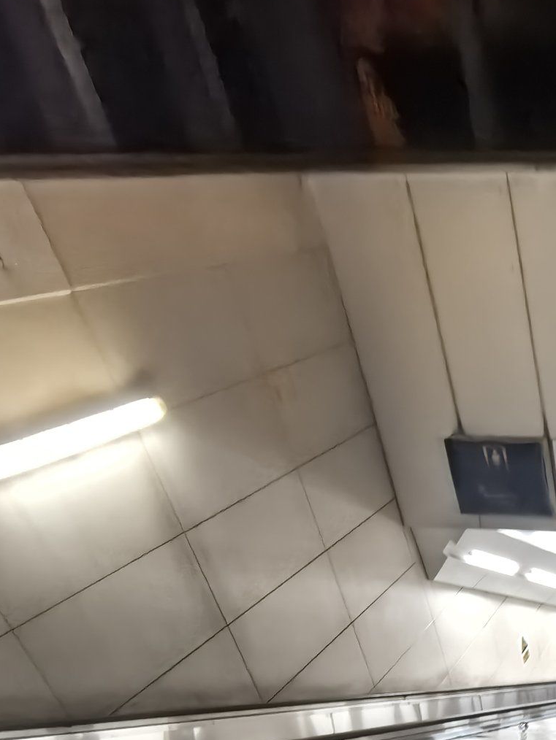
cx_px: 734
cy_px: 764
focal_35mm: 35
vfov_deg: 43.7
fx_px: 749
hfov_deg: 31.1
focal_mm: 1.95
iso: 500
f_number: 2.2
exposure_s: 1/33.3
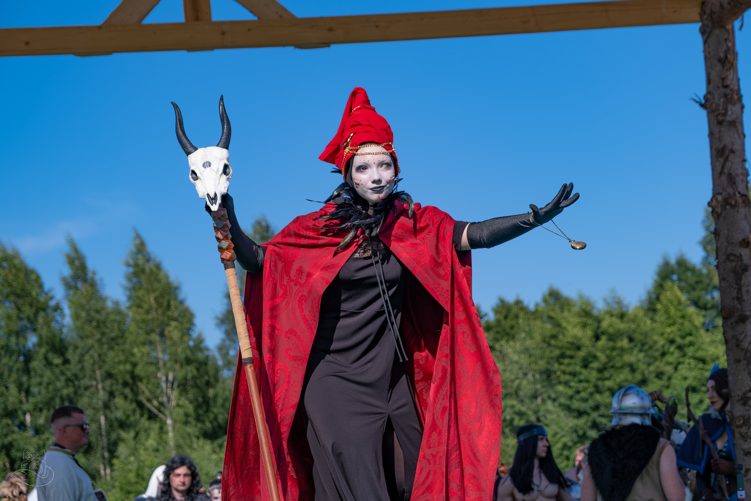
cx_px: 414
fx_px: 1996
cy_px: 218
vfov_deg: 14.3
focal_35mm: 96
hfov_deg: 21.3
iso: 160
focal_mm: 55
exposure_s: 1/1600
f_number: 4
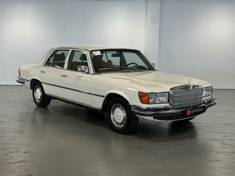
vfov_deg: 30.3
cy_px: 88
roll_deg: -0.2
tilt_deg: -8.5
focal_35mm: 48
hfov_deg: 39.7
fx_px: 326
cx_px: 118
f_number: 1.78
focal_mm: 6.86
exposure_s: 1/121
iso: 100
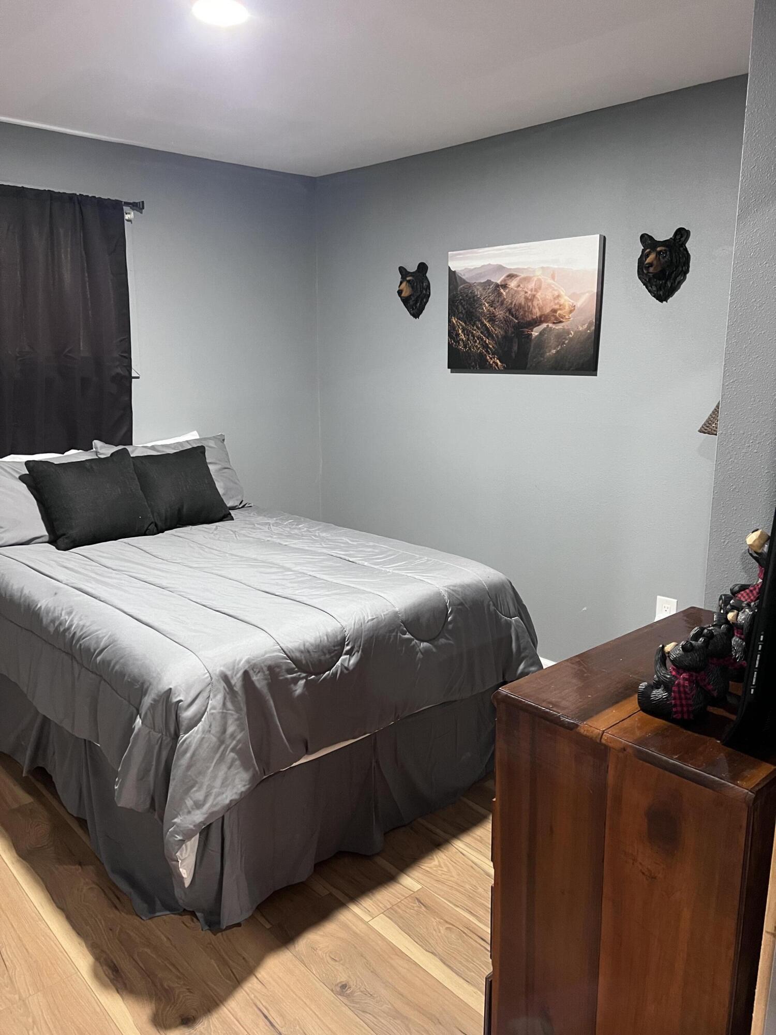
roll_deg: +1.3
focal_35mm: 26
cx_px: 388
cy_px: 518
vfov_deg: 67.3
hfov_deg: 53.1
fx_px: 777
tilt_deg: -11.4
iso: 400
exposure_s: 1/40
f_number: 1.5
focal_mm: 5.7
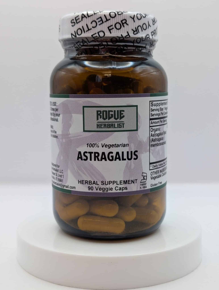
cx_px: 110
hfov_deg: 29.7
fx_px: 412
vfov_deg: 38.9
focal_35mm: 49
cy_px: 145
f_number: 1.68
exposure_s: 1/23.8
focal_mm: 6.9
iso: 27
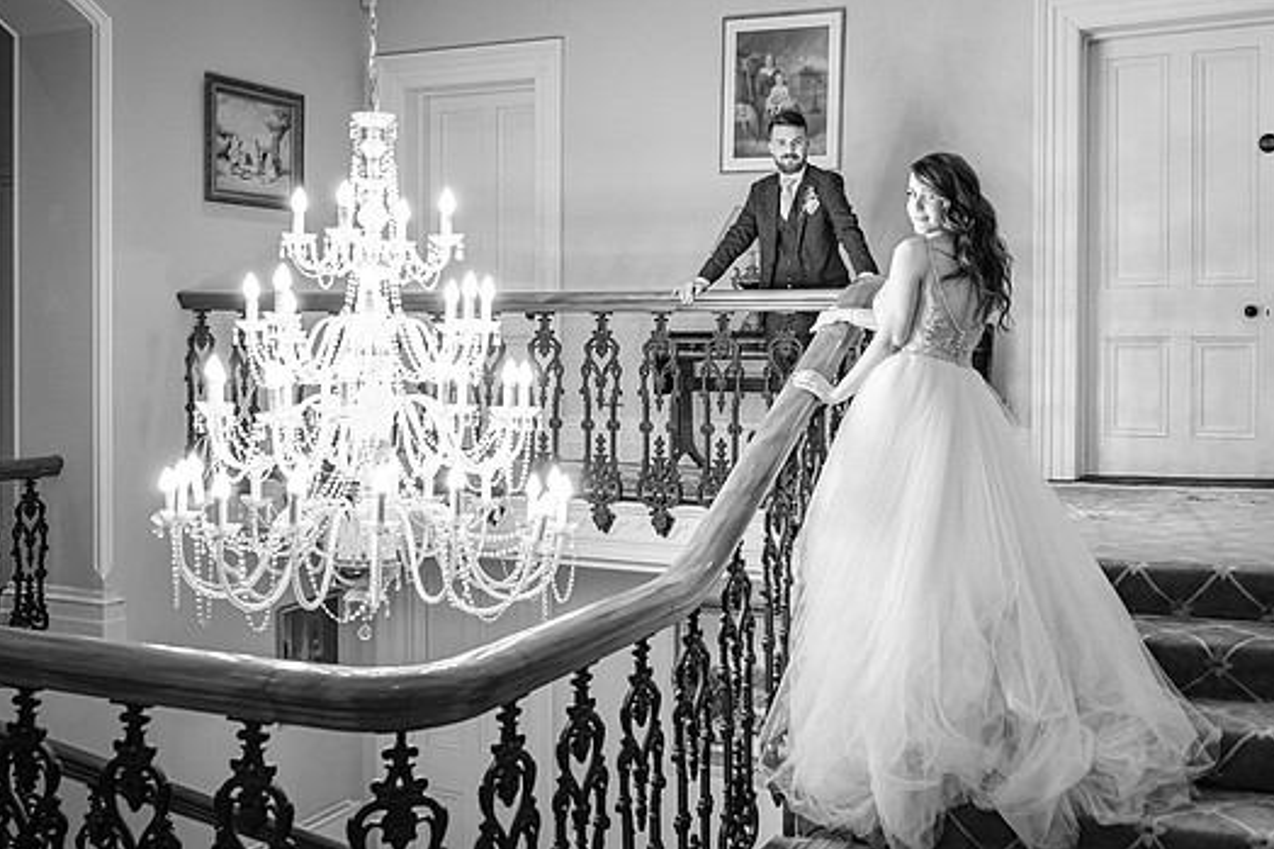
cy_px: 363
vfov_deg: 35.9
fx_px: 1309
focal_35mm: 37
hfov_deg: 51.9
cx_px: 661
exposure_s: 1/125
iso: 1600
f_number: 2.8
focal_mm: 18.7
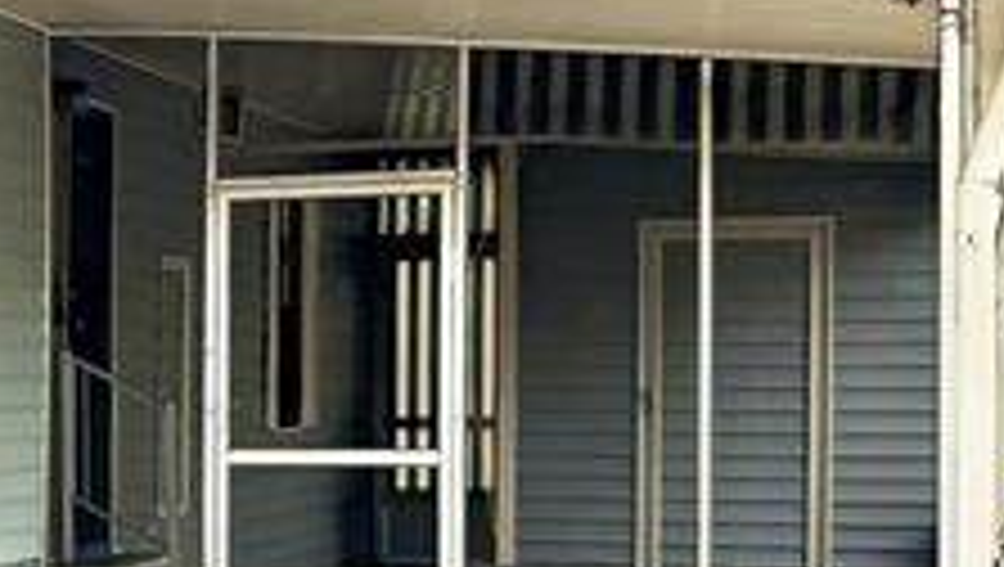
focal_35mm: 120
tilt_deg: -1.7
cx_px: -630
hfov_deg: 15.9
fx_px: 3198
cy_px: 446
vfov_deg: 10.1
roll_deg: +0.3
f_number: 1.78
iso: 100
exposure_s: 1/1901
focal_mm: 6.76
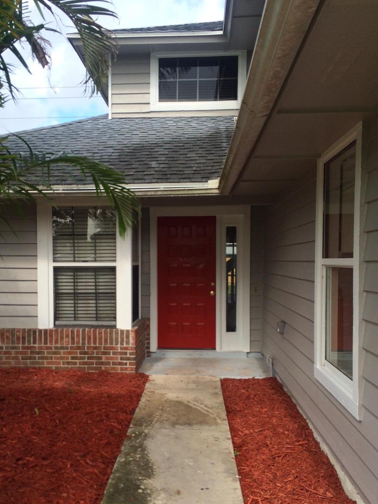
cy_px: 282
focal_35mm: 35
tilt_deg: -1.9
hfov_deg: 40.6
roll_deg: +0.3
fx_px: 510
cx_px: 158
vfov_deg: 52.5
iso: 32
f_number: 2.2
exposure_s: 1/774
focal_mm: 4.15
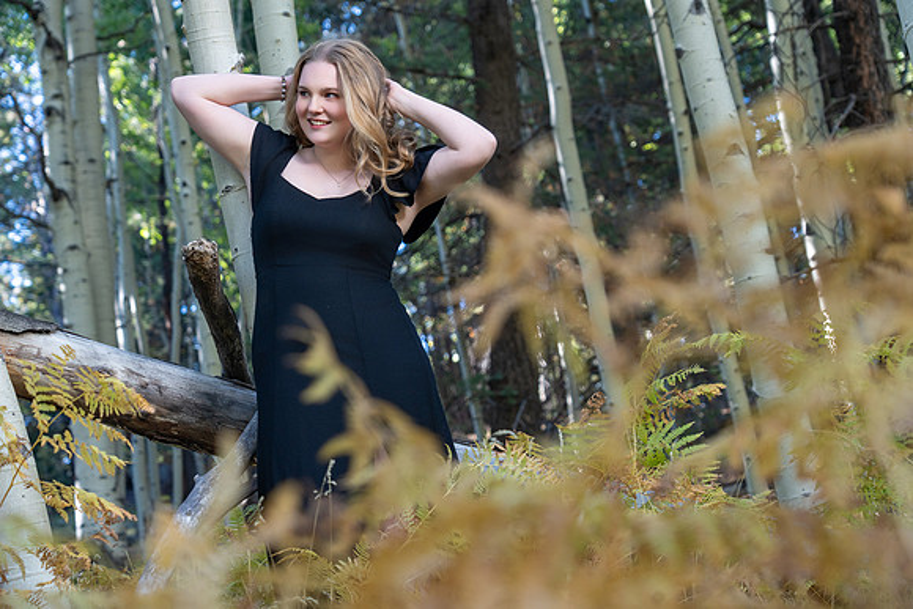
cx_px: 456
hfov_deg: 26.3
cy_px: 304
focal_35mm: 77
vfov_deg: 17.7
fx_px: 1953
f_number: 5.6
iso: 640
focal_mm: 77
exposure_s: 1/160
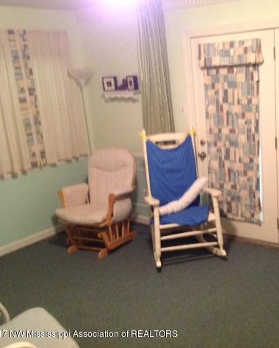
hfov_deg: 32.1
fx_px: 475
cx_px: 211
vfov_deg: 40.3
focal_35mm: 46
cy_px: 174
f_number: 2.4
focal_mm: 4.28
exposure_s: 1/15
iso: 320
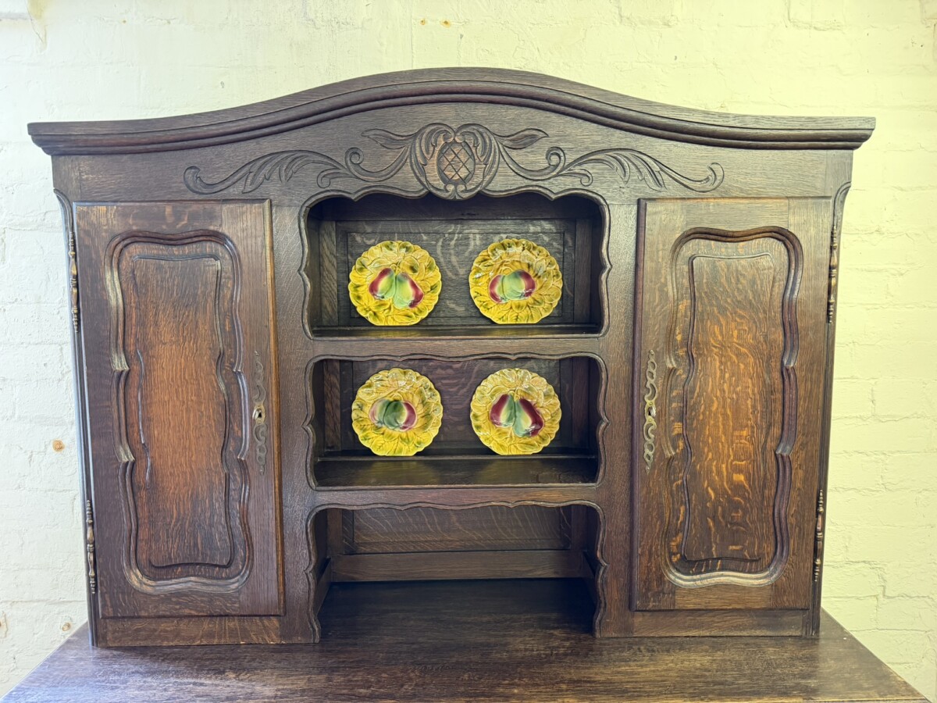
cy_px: 352
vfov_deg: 56.8
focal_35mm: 24
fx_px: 650
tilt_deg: -7.1
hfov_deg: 71.6
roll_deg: +0.6
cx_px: 468
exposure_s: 1/50
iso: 400
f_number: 1.78
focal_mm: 6.76
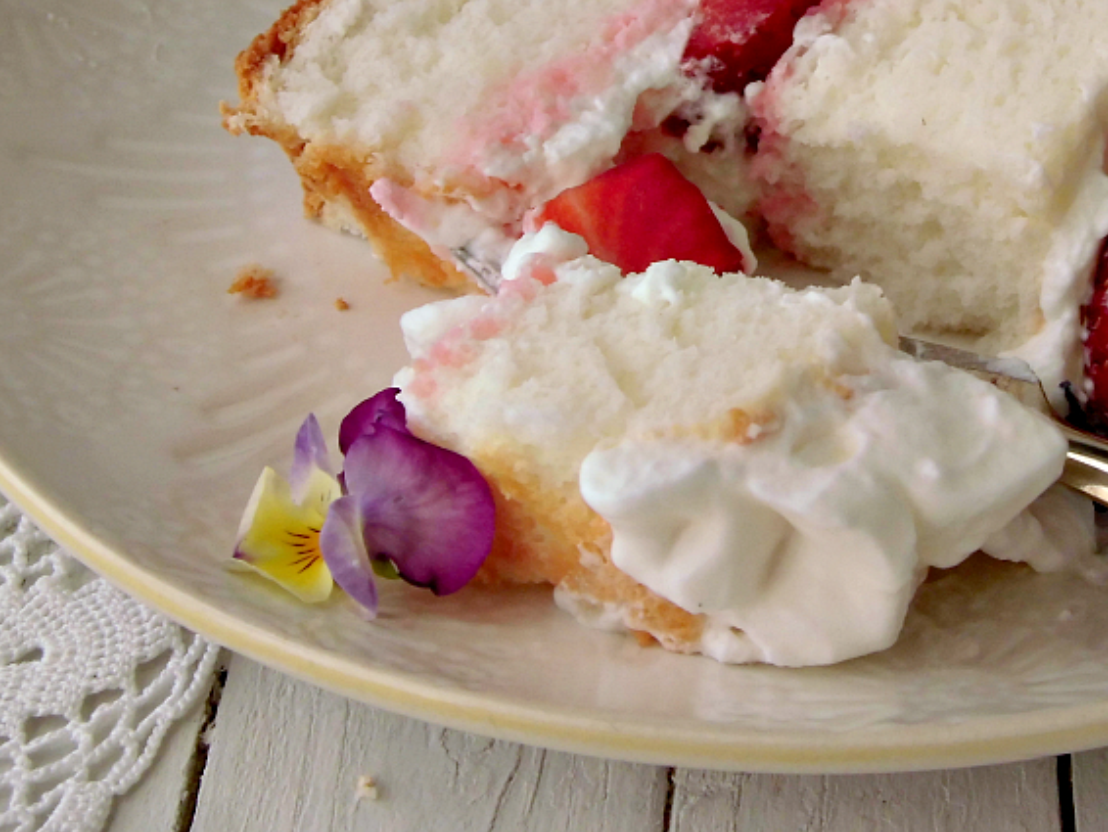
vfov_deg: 17.2
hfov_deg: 22.8
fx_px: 2722
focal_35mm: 85
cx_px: 852
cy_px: 117
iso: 100
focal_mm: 8.3
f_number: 3.4
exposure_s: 1/200
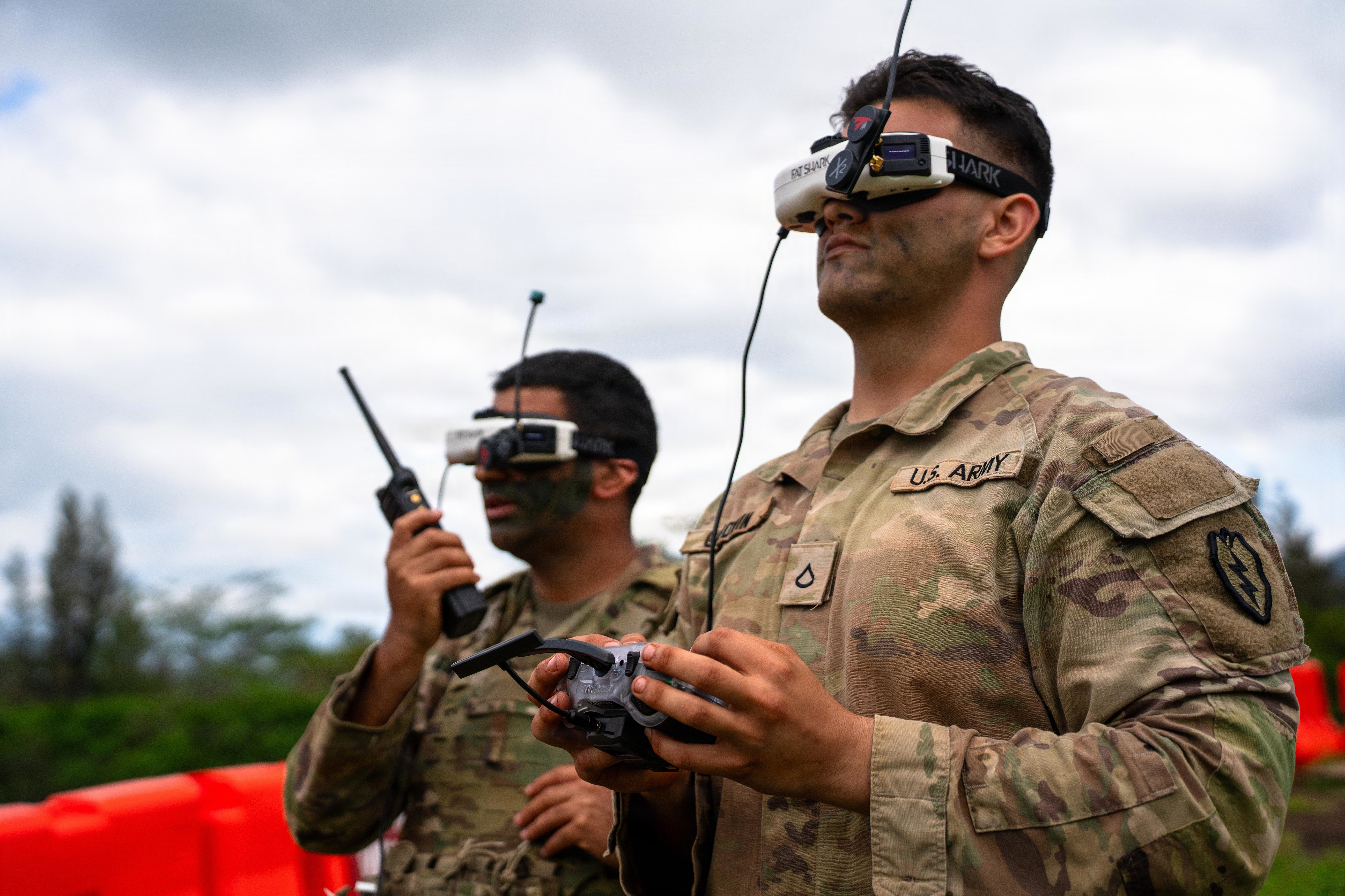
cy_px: 448
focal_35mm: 45
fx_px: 1681
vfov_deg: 29.9
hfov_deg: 43.6
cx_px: 672
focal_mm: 45
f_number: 2.8
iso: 250
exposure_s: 1/8000
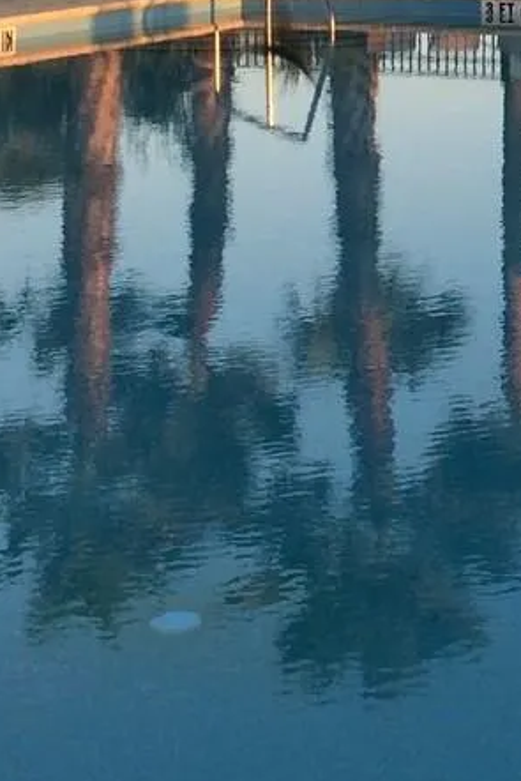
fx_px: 2451
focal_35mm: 113
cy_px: -189
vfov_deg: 17.2
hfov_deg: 11.5
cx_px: 858
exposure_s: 1/297
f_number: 2.2
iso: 32
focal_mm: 4.12
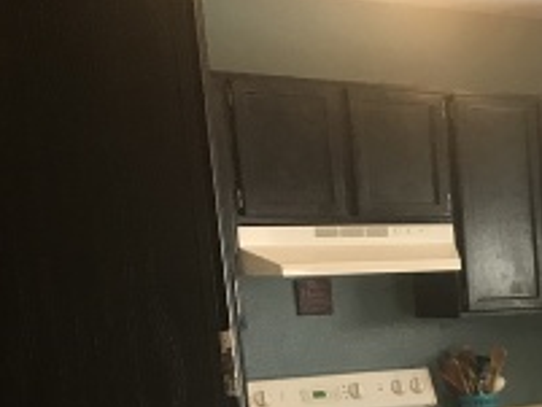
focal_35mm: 89
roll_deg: +1.8
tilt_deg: -9.2
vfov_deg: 15.9
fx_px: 1394
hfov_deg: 18.8
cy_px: 509
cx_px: 860
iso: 25
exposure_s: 1/30
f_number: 1.8
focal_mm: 3.99
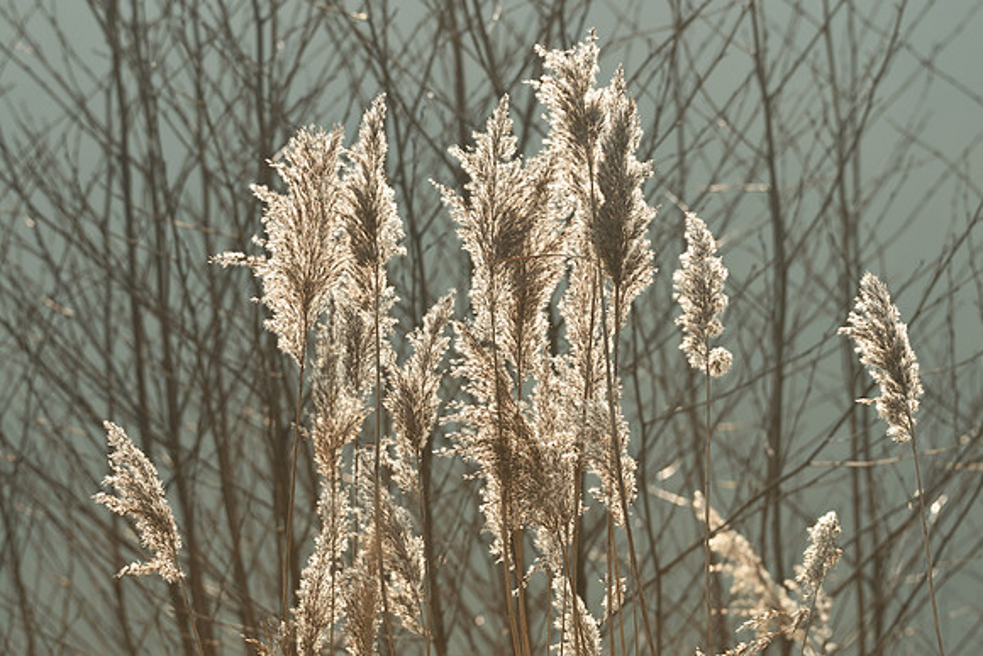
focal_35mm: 300
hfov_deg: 6.9
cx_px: 492
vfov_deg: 4.6
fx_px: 8193
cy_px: 328
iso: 200
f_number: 5
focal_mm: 200
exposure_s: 1/1000
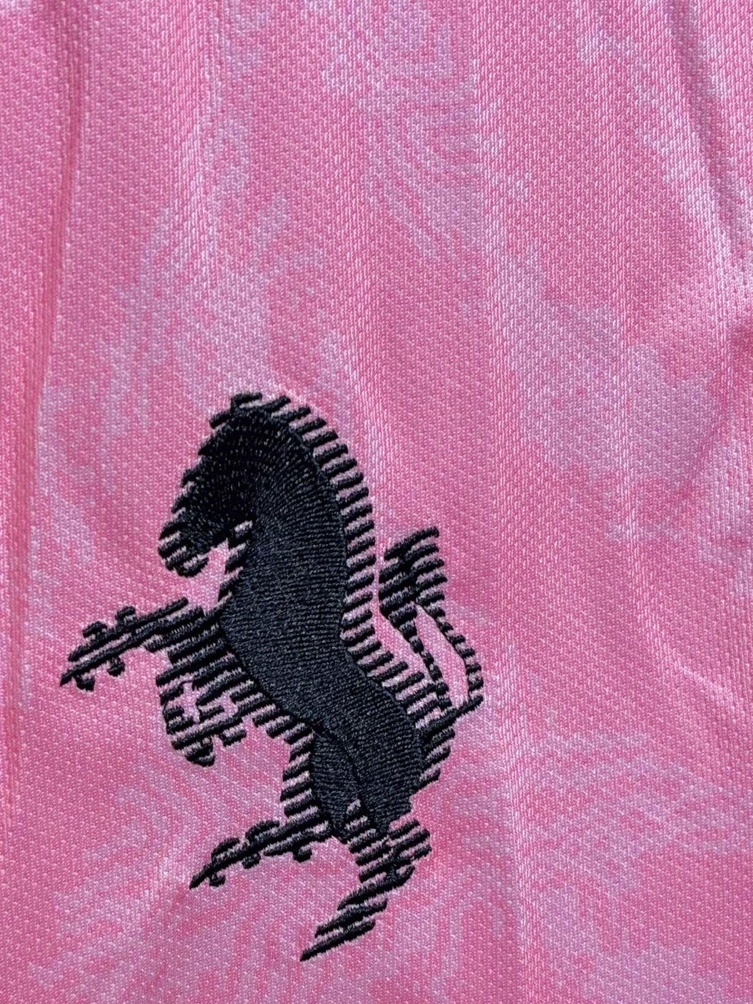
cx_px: 259
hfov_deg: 17.7
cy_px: 749
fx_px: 2407
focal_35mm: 83
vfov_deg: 23.3
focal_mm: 5.96
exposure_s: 1/50
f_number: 1.6
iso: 50
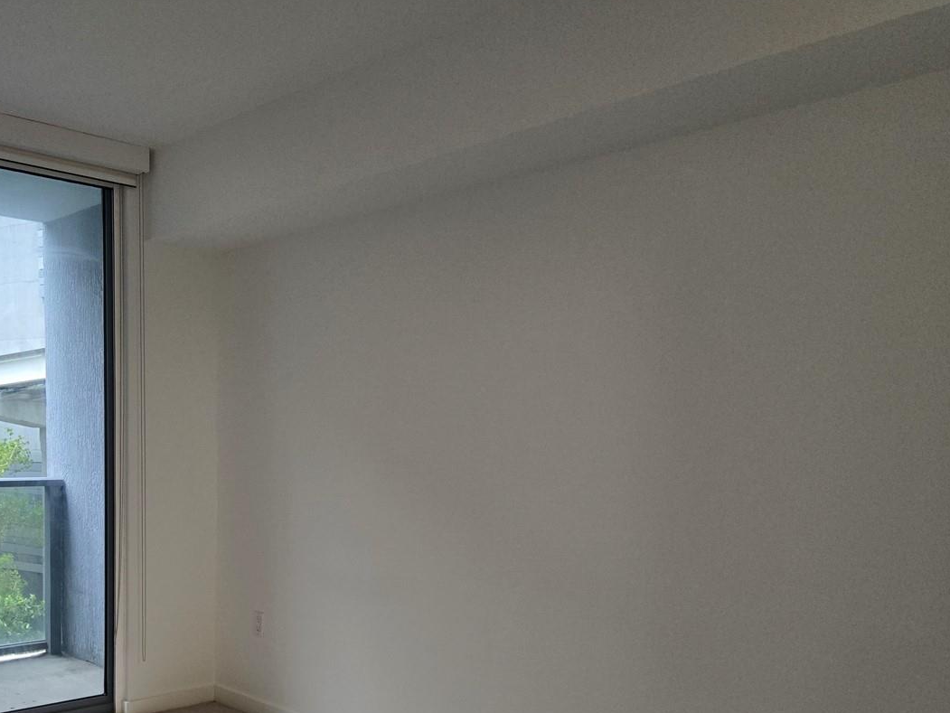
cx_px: 293
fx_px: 961
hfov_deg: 51.3
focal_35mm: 35
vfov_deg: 39.8
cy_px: 515
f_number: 1.8
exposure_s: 1/120
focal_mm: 5.4
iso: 400
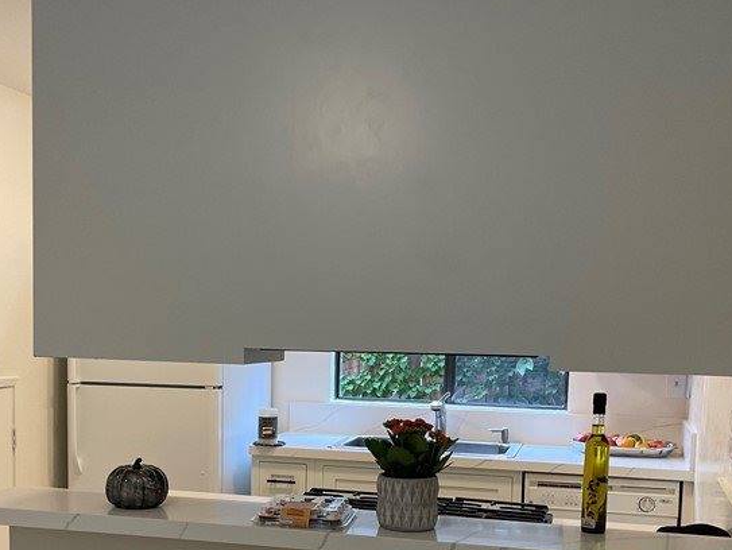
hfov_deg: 38.7
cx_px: 297
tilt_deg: -4.9
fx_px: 1037
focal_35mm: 49
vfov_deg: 29.3
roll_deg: -1.2
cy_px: 410
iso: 125
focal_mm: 4.2
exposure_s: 1/120
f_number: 1.6
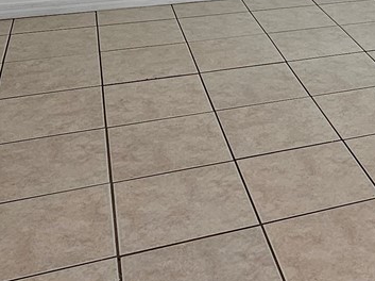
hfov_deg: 29.2
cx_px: 424
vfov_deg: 23.7
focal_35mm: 59
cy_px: -2
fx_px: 639
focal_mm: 2.2
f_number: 2.2
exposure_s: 1/60
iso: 64
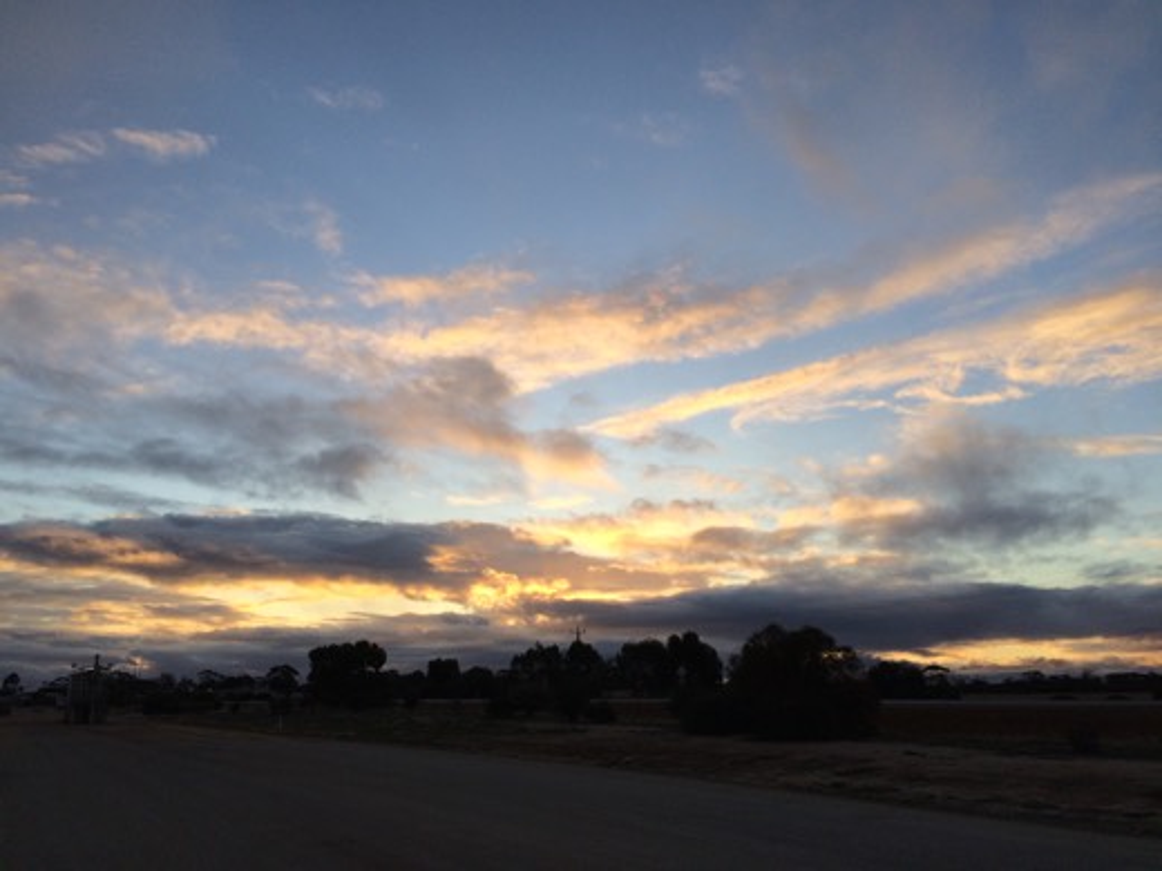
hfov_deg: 61.7
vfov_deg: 48.2
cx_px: 581
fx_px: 973
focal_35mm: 29
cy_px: 436
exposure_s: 1/1140
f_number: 2.2
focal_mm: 4.15
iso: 32
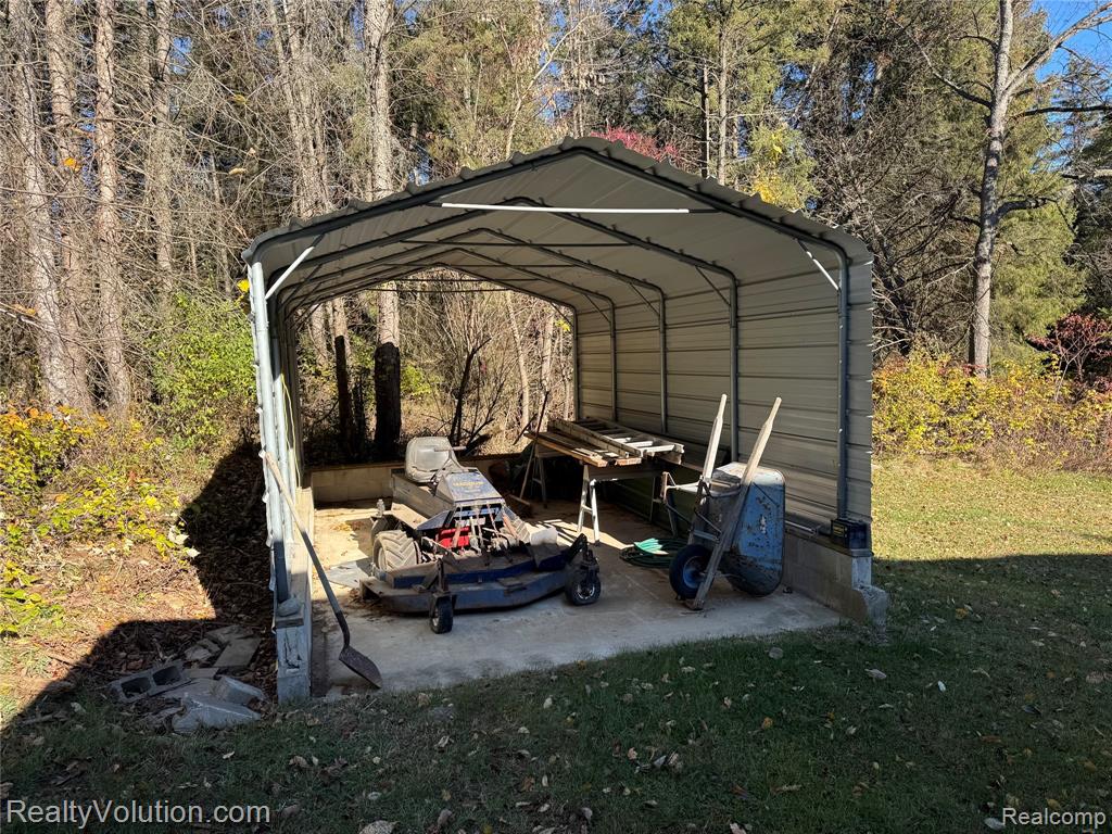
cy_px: 417
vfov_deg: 56.8
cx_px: 556
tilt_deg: -7.0
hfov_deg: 71.6
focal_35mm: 24
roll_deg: +2.7
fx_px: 771
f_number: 1.78
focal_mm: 6.76
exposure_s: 1/1151
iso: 80
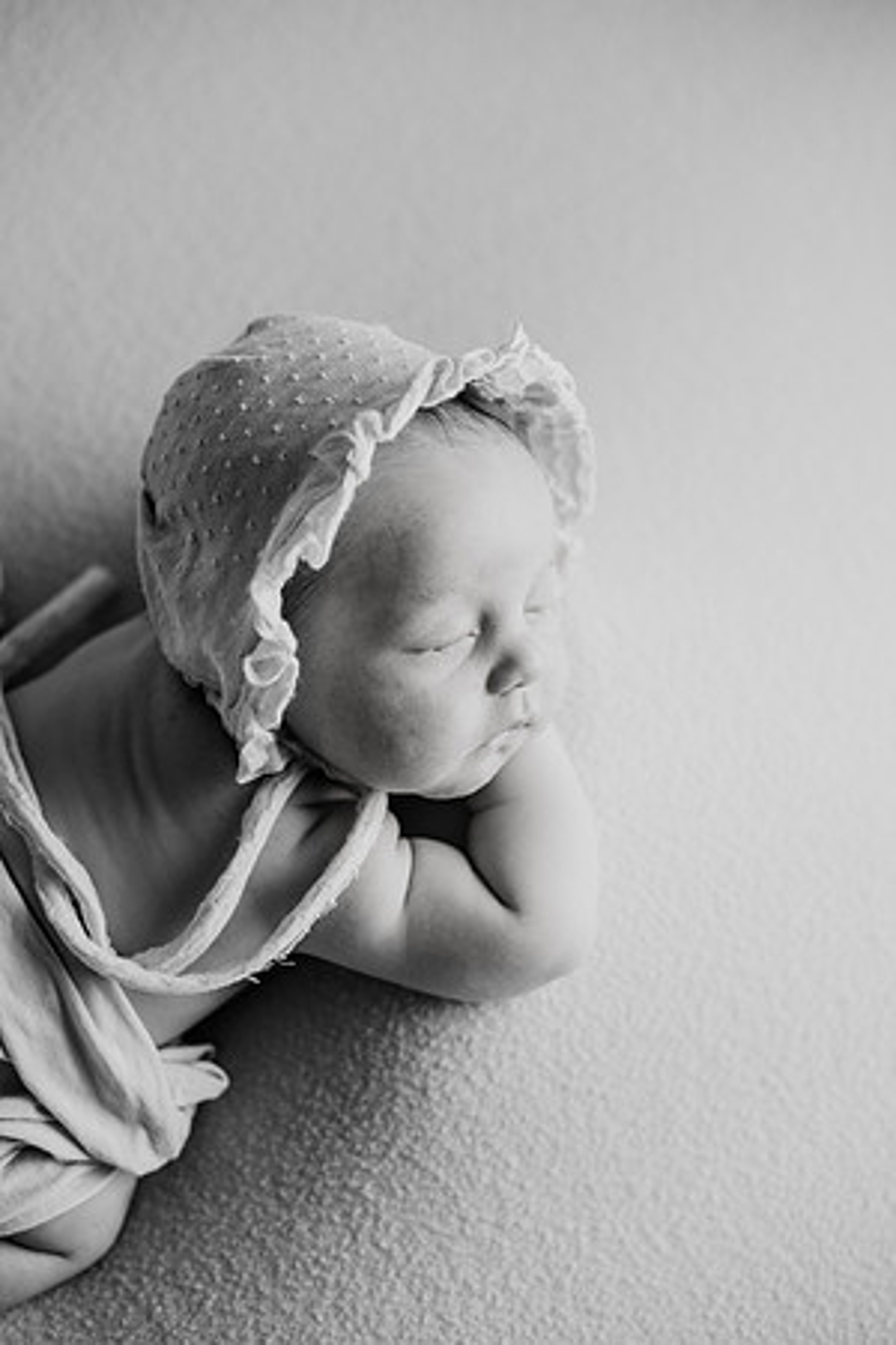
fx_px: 1867
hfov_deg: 27.0
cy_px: 672
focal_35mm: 50
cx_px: 448
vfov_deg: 39.6
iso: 100
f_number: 2.8
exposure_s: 1/160
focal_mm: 50
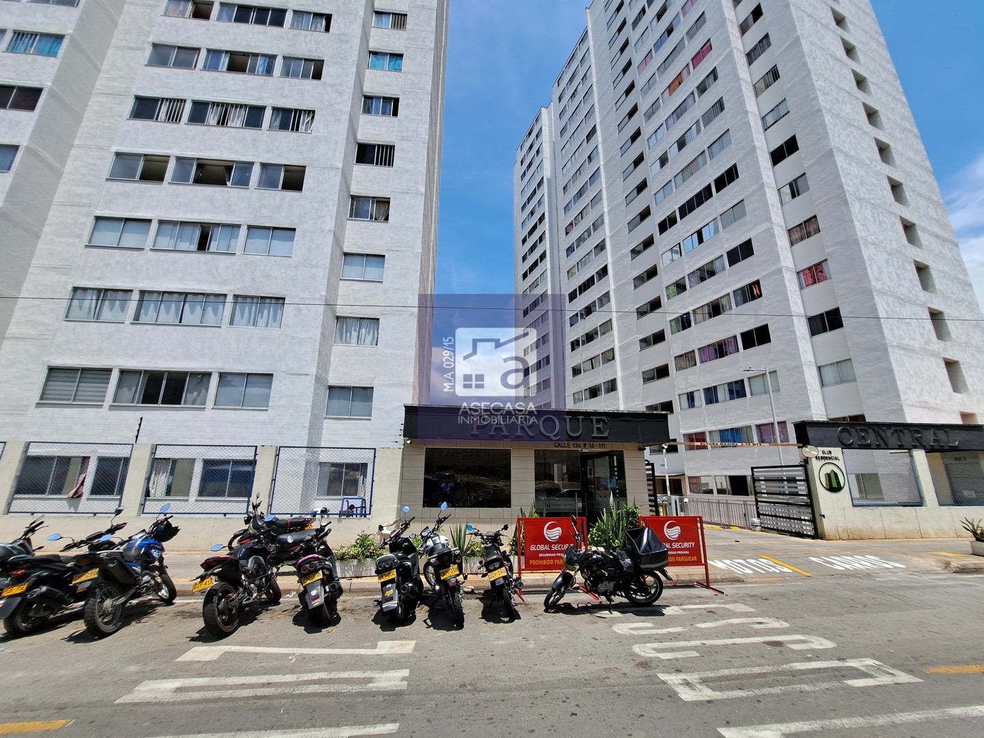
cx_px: 492
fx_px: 370
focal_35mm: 13
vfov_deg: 89.9
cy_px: 369
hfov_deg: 106.2
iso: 50
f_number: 2.2
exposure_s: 1/1328
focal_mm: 1.74
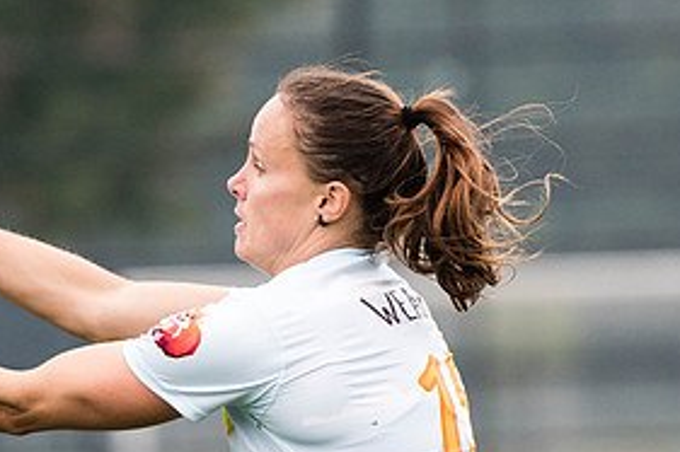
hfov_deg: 2.4
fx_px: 16083
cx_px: 278
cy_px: 442
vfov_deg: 1.6
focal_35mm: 852
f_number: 2.8
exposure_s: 1/1250
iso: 500
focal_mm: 200
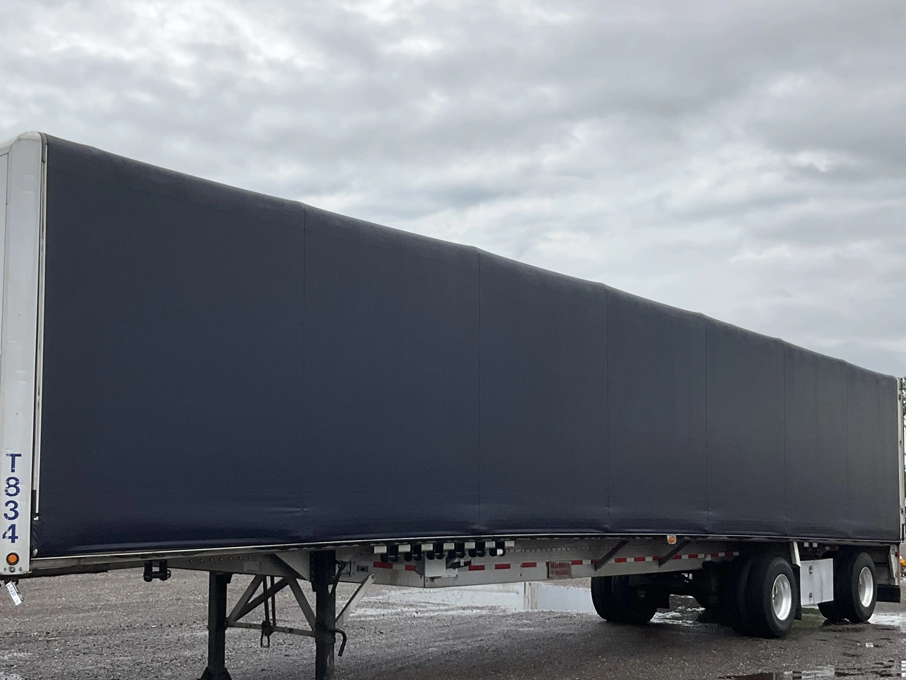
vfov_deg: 32.1
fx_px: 1178
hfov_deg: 41.9
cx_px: 370
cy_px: 416
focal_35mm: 45
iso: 25
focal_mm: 3
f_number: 1.8
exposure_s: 1/1221
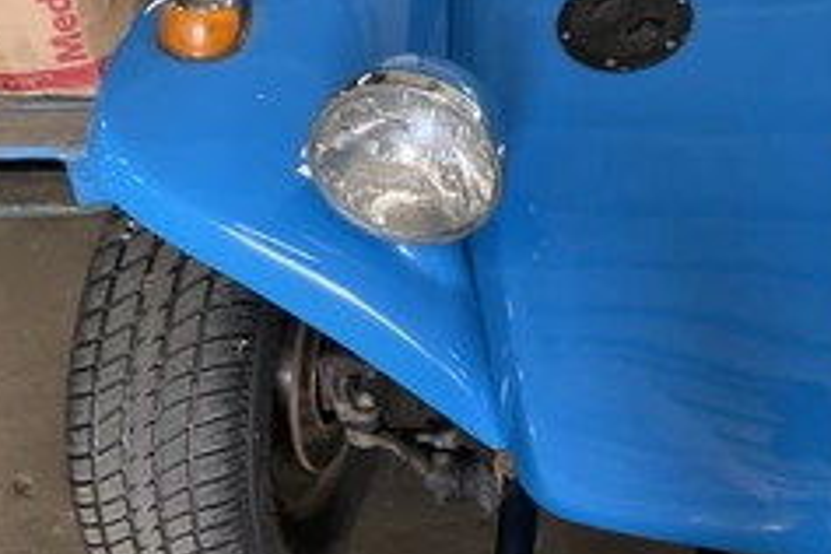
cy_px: 154
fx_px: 1177
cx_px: 561
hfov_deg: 38.4
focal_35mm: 51
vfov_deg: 26.2
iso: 64
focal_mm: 3
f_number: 1.8
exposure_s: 1/60
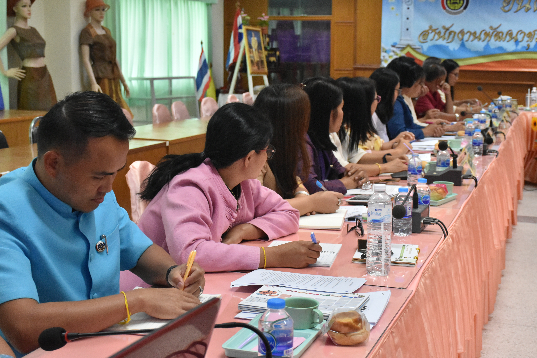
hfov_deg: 35.1
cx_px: 268
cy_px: 179
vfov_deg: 23.8
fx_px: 850
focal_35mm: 57
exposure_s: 1/160
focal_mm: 38
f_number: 6.3
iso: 2500
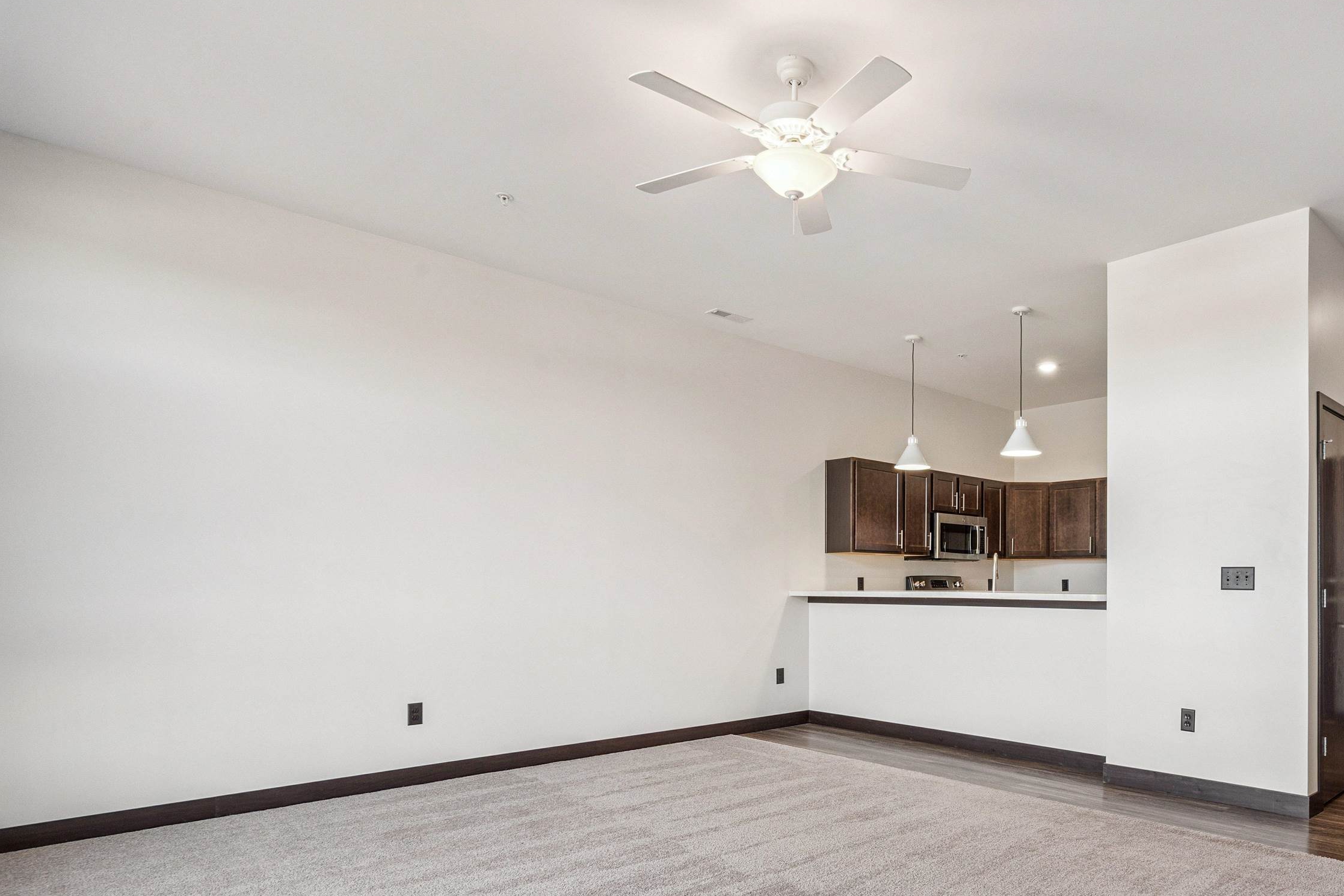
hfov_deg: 76.7
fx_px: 821
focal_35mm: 22
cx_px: 866
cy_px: 579
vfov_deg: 56.3
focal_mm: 16
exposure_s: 1/30
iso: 800
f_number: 10
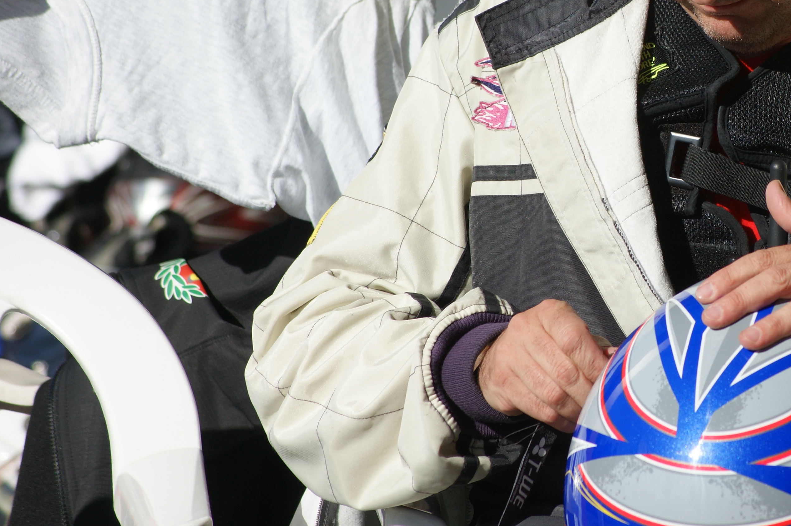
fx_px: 8079
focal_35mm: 368
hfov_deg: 5.6
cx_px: 712
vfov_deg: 3.7
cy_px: 136
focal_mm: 135
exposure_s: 1/500
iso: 100
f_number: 6.3
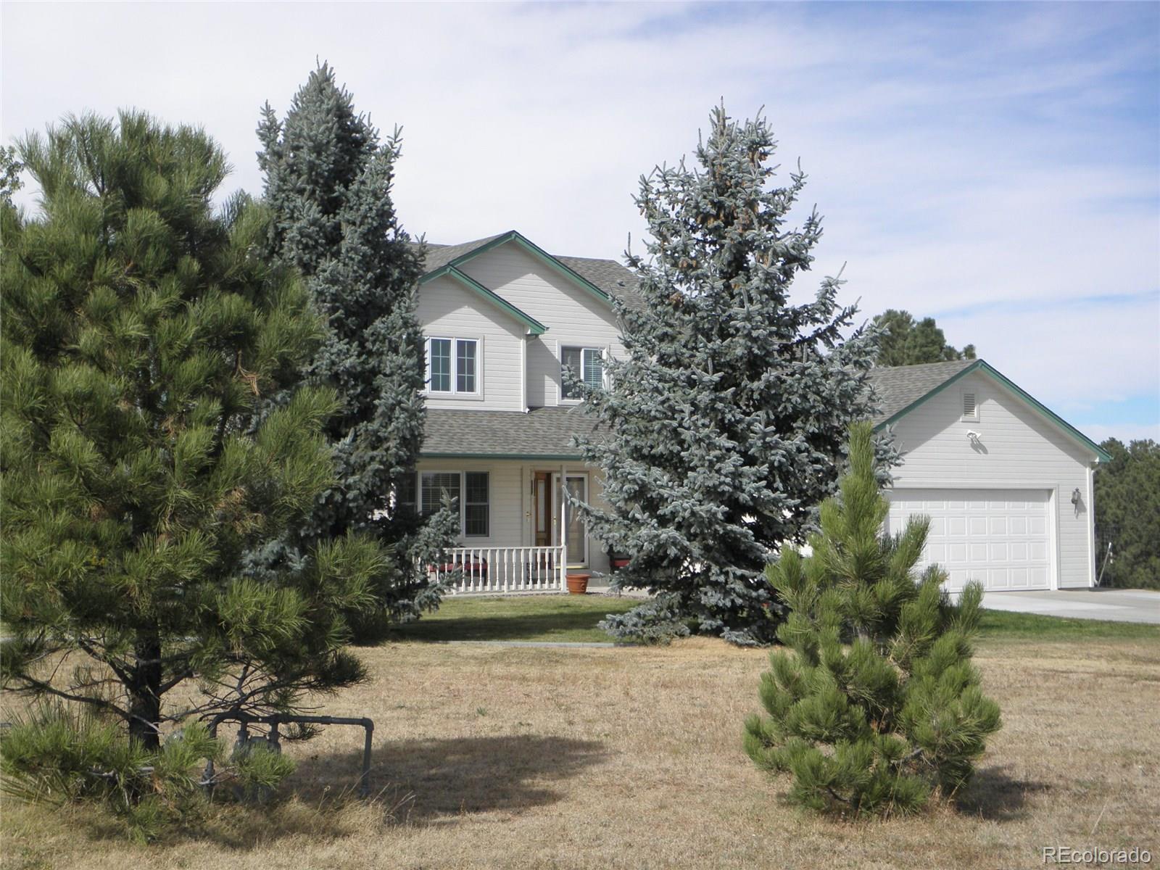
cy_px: 435
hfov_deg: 38.2
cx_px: 580
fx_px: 1676
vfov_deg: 29.1
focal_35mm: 50
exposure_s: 1/200
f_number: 8
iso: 100
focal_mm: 9.1
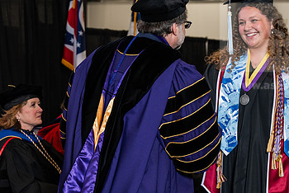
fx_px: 932
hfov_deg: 17.6
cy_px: 103
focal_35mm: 116
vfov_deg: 11.8
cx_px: 195
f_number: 4.5
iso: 1250
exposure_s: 1/200
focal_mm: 70
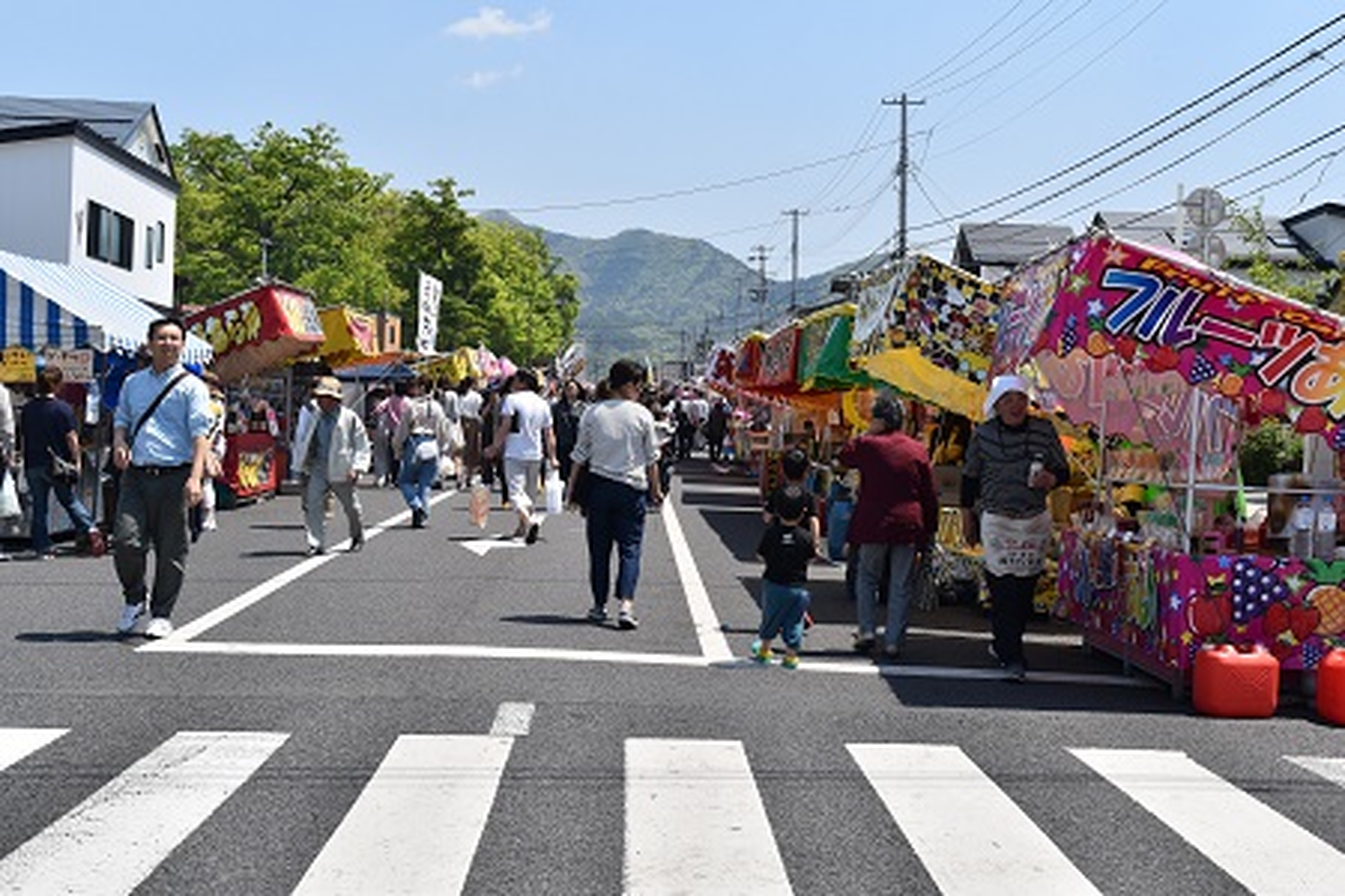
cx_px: 672
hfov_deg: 43.6
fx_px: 1681
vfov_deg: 29.9
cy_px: 448
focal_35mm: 45
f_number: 10
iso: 200
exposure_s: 1/400
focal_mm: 30
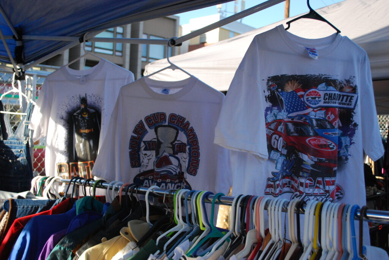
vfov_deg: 34.3
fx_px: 422
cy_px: 130
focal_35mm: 39
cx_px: 194
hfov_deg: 49.5
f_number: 4.2
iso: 800
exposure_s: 1/1250
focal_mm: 26
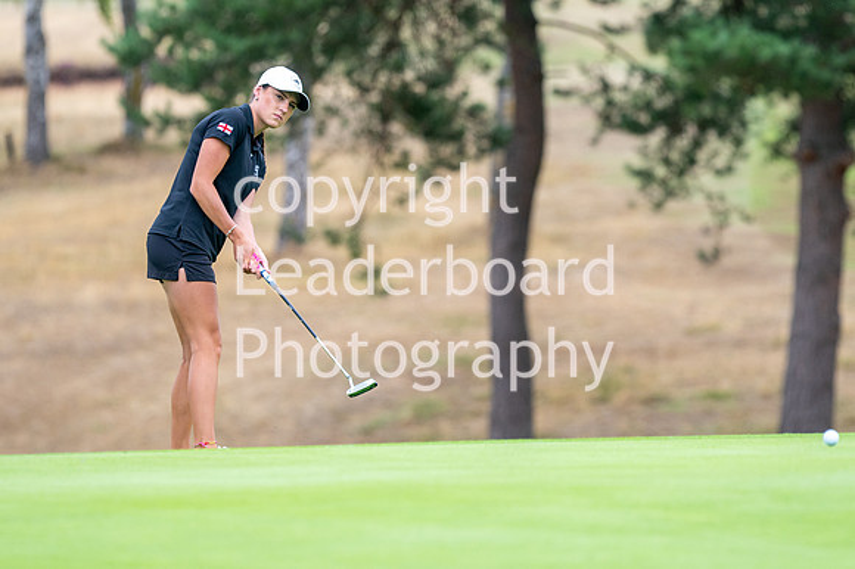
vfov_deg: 3.1
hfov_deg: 4.6
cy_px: 284
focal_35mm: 450
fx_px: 10681
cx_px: 428
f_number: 5
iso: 400
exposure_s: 1/1600
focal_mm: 300
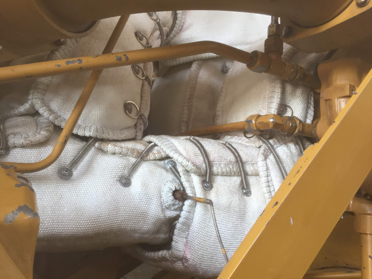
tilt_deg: +6.9
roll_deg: -4.0
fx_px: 312
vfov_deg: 48.2
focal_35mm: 29
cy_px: 140
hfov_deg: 61.7
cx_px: 186
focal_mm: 4.15
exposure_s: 1/33
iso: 64
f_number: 2.2
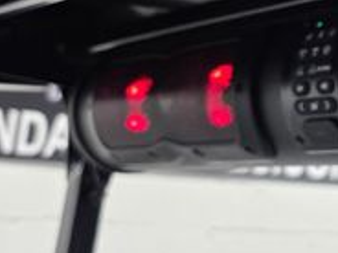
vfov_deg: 18.3
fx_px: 781
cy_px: 57
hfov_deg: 22.5
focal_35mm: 80
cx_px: 406
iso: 125
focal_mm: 6.3
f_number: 1.7
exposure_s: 1/120
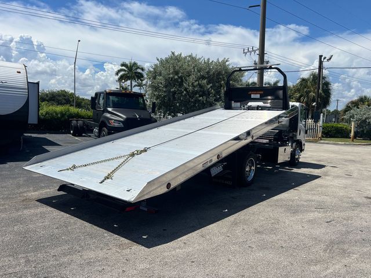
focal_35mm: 26
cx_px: 186
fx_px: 279
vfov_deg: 53.1
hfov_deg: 67.3
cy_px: 139
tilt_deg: -4.1
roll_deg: -1.8
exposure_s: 1/8000
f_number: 1.5
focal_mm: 5.7
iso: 50
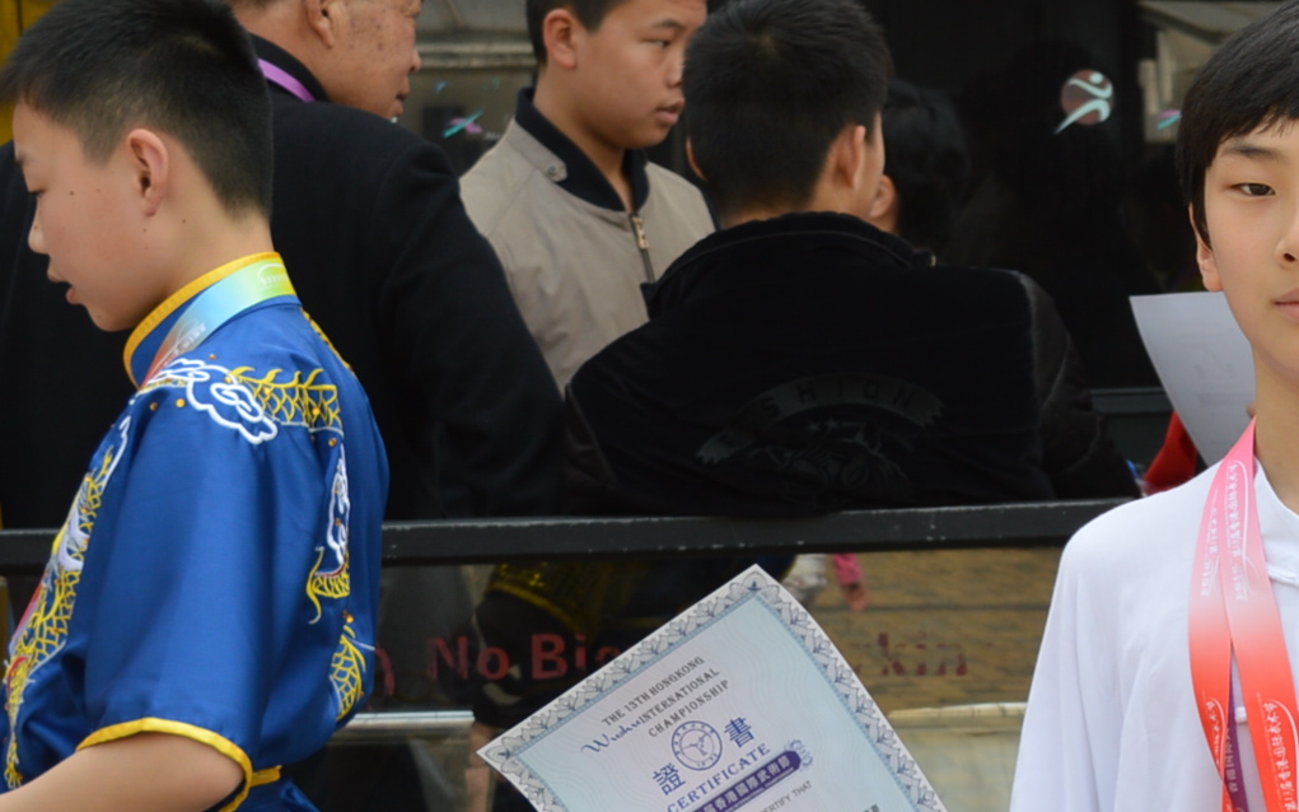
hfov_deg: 14.9
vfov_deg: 9.7
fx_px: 4779
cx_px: 1588
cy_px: 235
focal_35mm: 135
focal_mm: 30
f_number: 6.3
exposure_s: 1/160
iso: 100
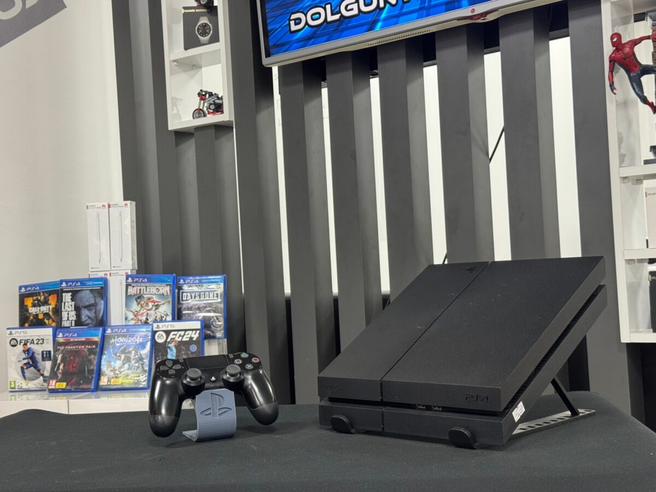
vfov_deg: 30.3
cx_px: 328
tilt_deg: +1.9
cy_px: 246
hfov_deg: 39.7
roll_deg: +2.8
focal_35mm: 48
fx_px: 910
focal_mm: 6.76
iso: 200
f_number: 1.78
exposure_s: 1/40
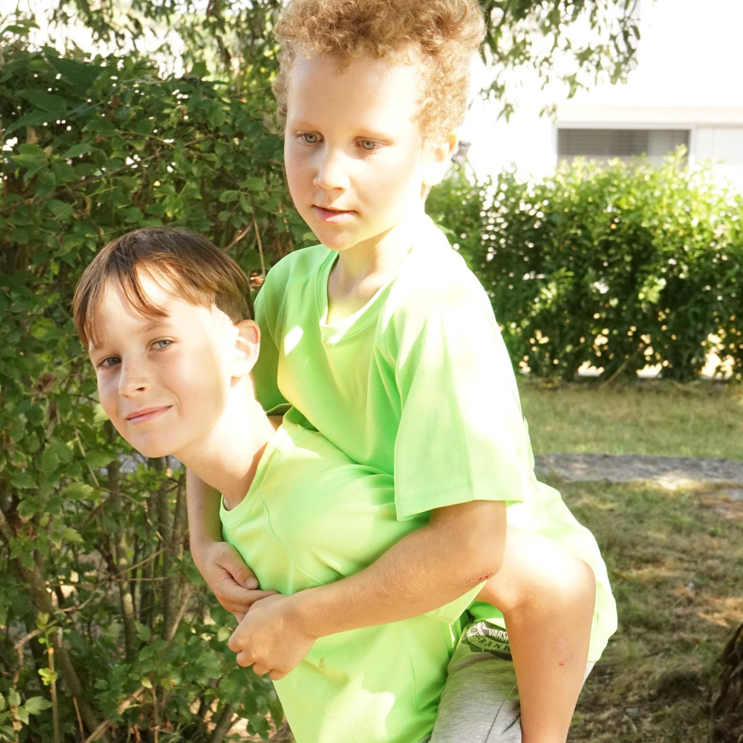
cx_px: 369
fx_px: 1287
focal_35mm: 53
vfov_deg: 32.1
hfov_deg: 32.2
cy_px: 457
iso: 2500
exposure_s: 1/400
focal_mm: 39
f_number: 8
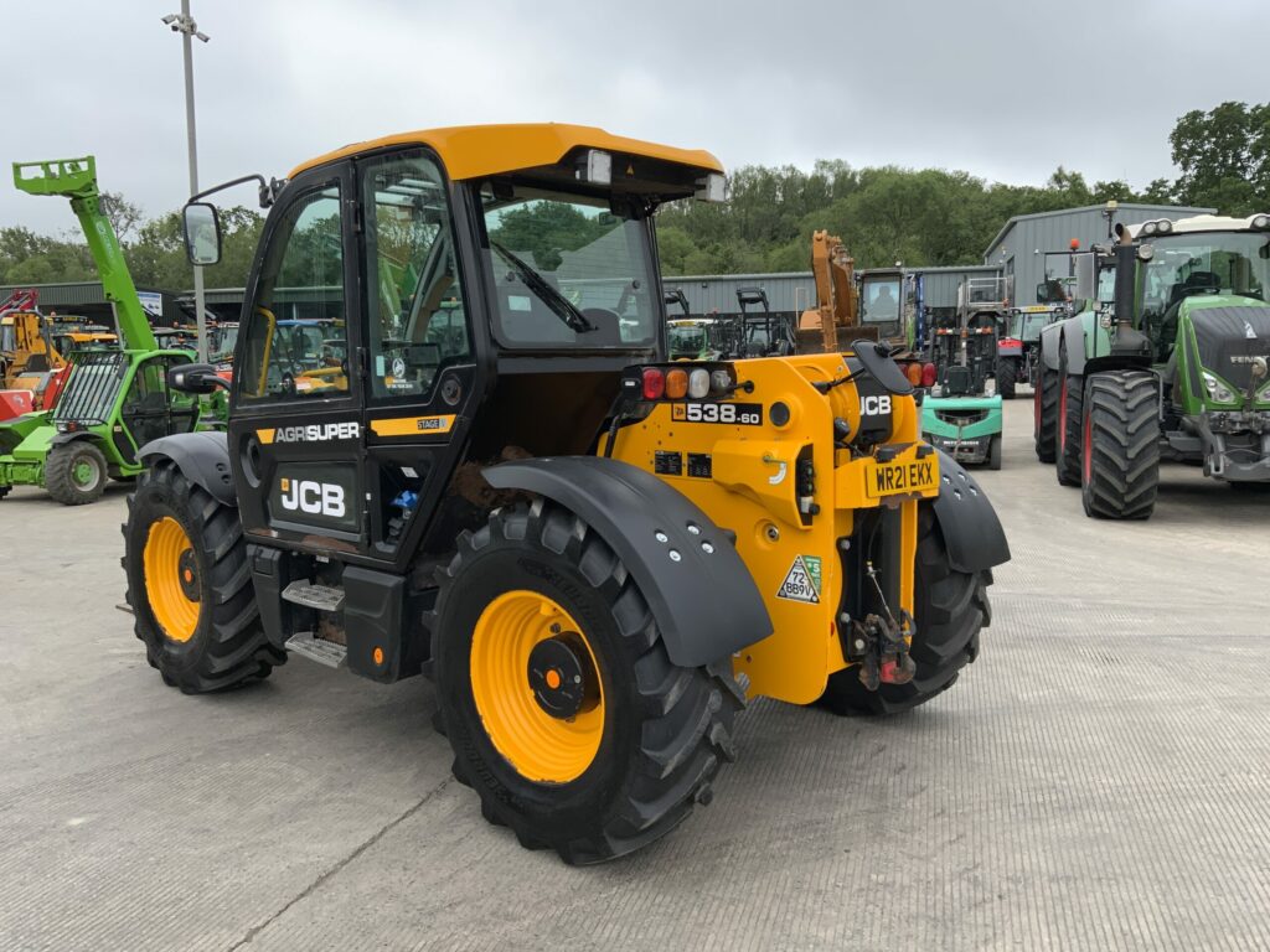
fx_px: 1064
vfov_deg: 48.2
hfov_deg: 61.7
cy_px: 476
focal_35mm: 29
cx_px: 635
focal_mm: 3
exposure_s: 1/683
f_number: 1.8
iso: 16
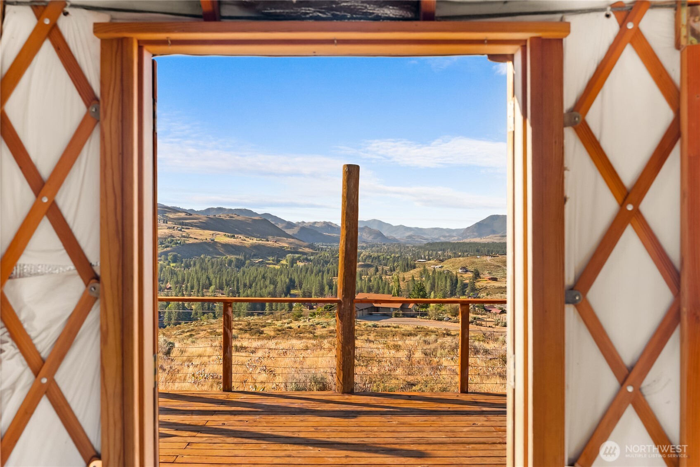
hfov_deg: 61.9
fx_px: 584
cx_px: 350
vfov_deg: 43.7
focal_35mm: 30
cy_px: 234
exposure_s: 1/15
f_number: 5.6
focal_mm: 30
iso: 100
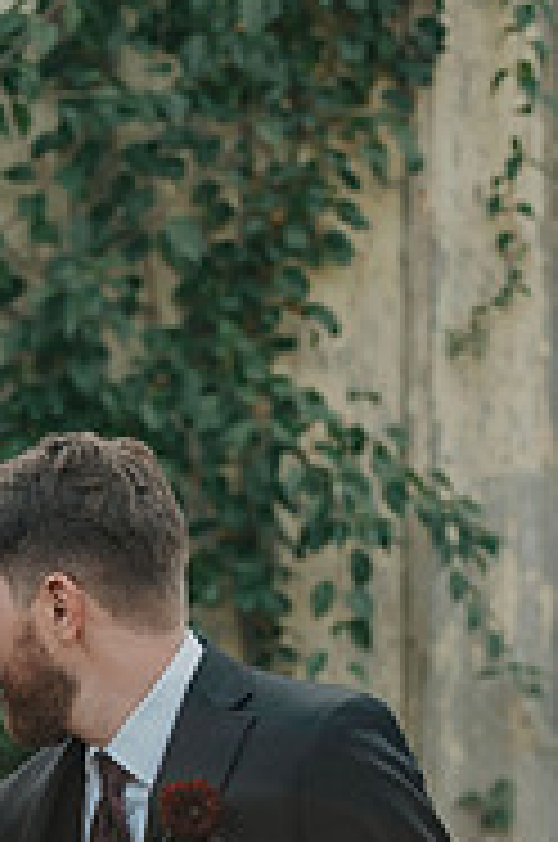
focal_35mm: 229
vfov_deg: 9.0
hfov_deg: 6.0
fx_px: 5344
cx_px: 90
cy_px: 626
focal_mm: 95
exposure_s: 1/1250
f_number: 4
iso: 800
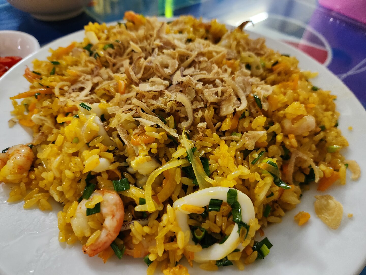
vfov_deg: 58.9
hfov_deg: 73.9
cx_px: 183
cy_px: 138
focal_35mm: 23
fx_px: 243
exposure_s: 1/25
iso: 640
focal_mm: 6.4
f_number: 1.8
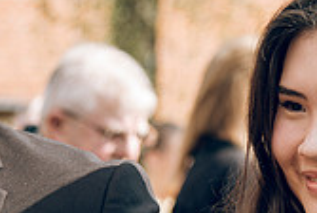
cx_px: 260
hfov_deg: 7.9
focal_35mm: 260
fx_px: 2293
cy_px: 193
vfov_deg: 5.3
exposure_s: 1/250
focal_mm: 75
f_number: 4
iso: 100
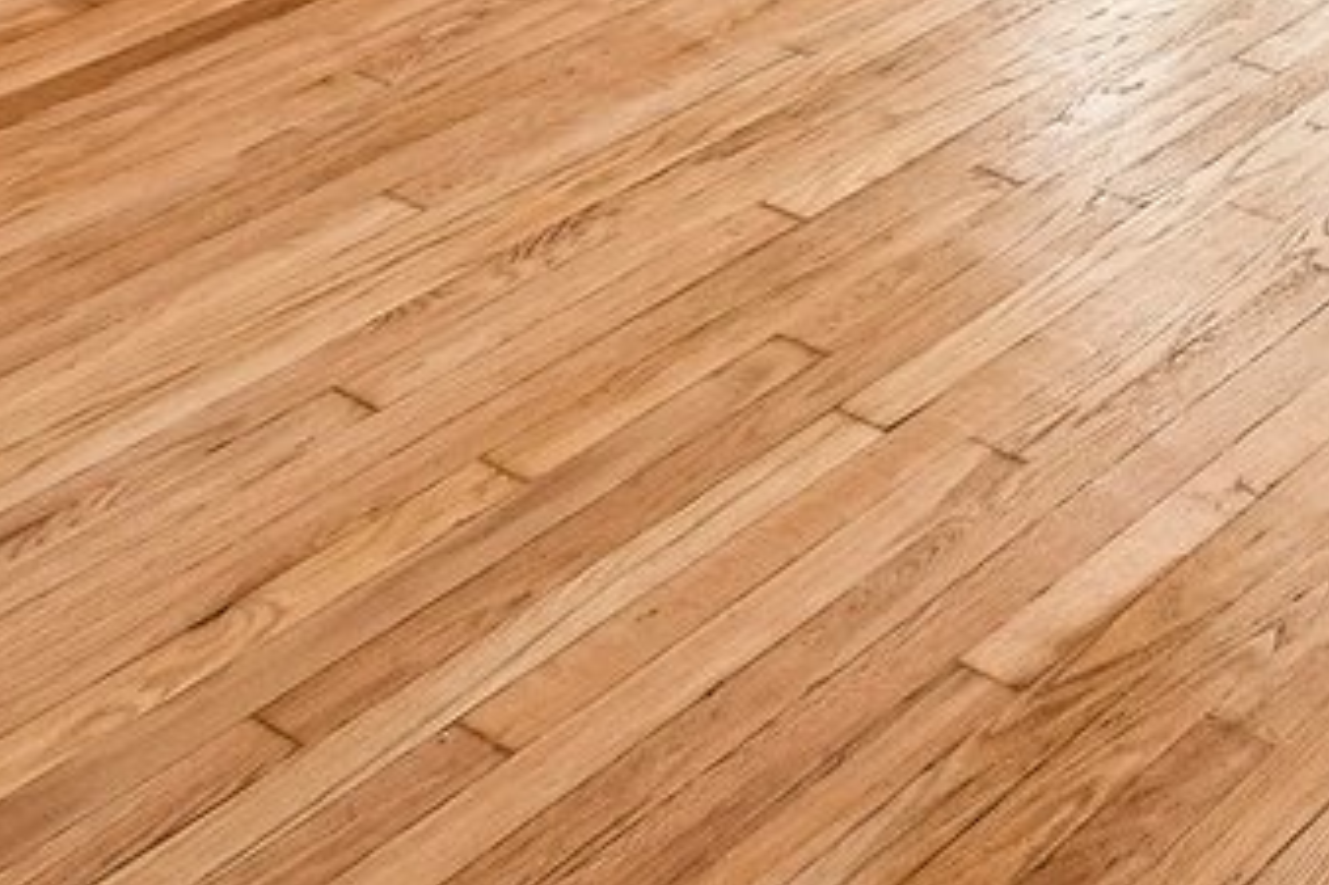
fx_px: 2657
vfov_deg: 13.7
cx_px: 1844
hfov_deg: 23.8
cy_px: -1223
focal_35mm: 72
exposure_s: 1/25
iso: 100
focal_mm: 10
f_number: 8
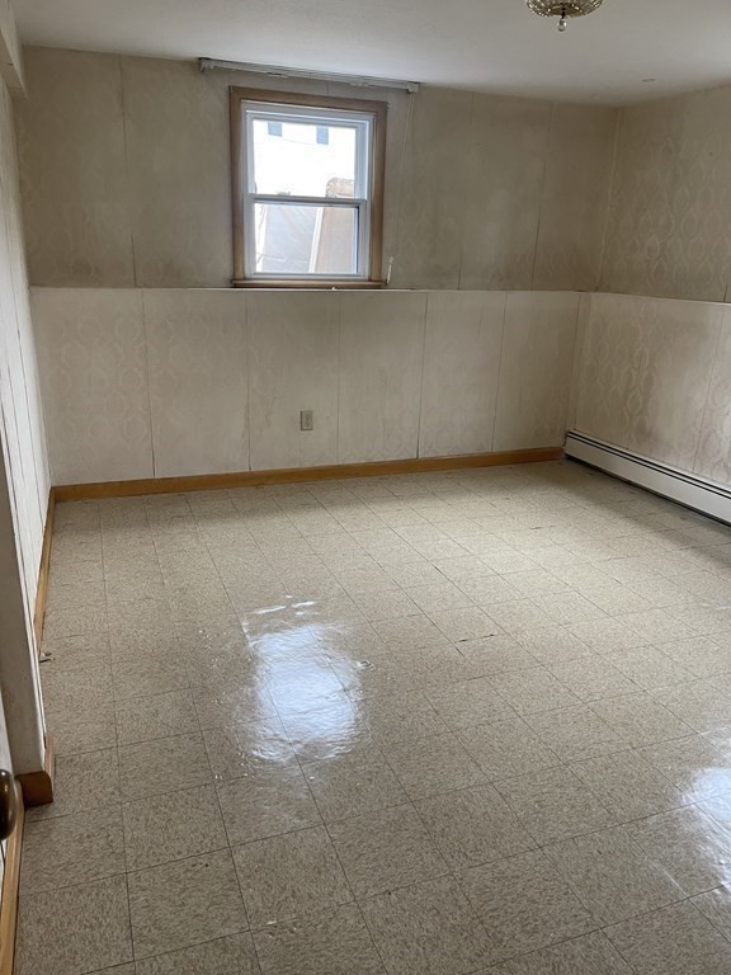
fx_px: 732
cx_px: 366
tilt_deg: -18.3
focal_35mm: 26
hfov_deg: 53.1
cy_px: 488
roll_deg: -2.8
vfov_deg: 67.3
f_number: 1.6
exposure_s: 1/60
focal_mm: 5.1
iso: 125
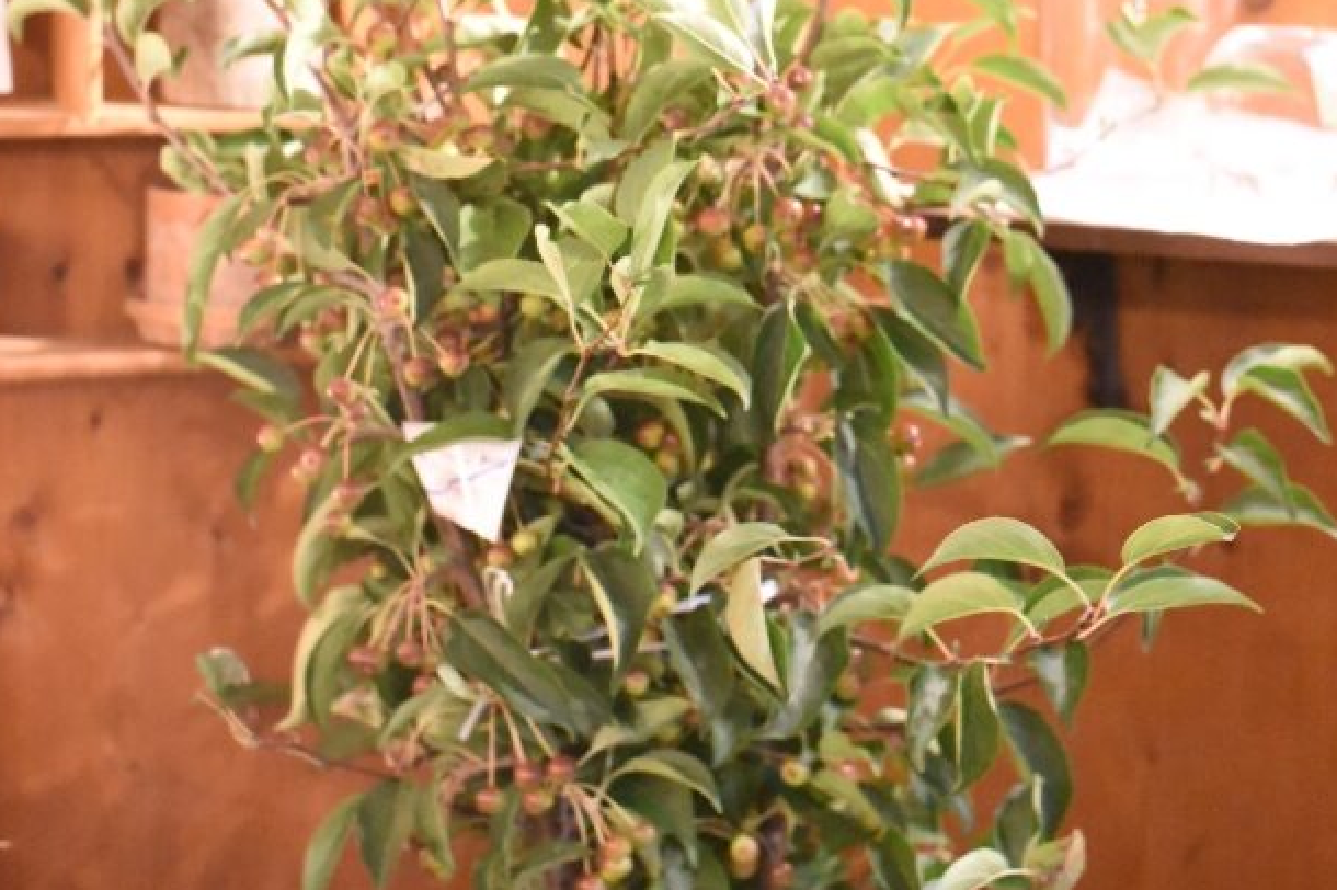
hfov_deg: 24.2
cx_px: 656
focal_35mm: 84
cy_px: 127
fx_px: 3118
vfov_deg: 16.1
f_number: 3.2
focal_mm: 50
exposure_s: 1/250
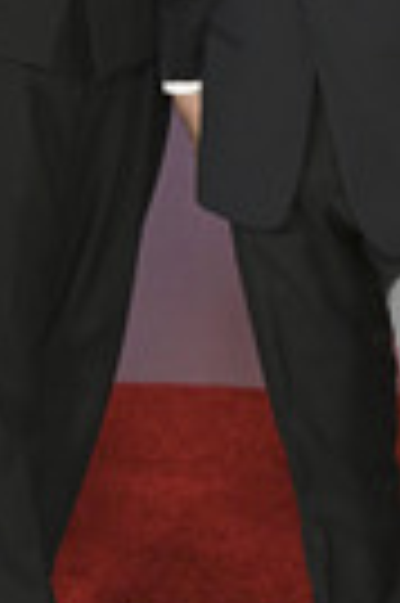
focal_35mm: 134
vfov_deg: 15.2
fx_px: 2239
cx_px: 211
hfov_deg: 10.2
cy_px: 94
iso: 2000
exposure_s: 1/320
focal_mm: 45
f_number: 4
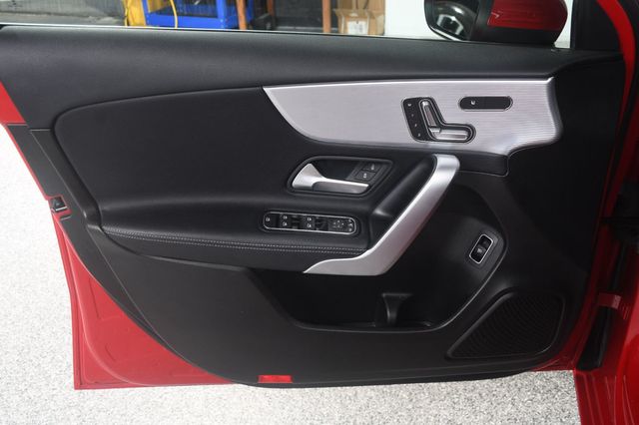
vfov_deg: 38.8
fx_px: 603
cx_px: 320
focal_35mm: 34
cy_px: 212
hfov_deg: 55.8
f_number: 5.6
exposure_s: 1/160
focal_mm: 23
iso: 100
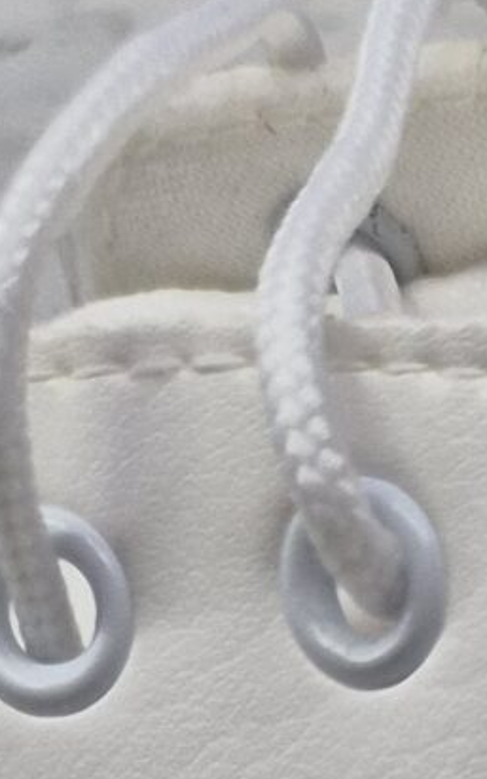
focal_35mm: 152
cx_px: 1292
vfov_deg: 10.3
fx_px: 3227
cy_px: 2263
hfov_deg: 7.8
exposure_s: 1/100
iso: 100
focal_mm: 5.4
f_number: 1.8
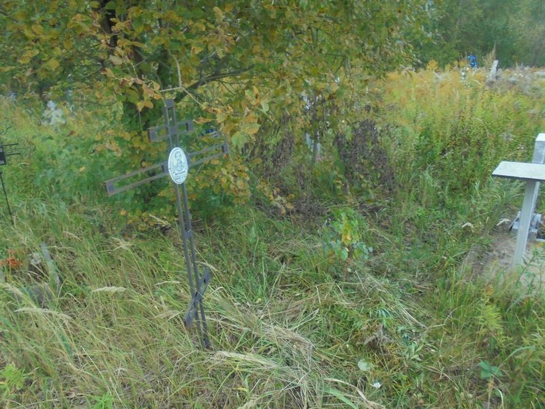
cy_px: 204
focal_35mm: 26
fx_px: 409
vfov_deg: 53.1
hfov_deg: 67.3
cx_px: 272
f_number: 3.5
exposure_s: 1/250
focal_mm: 4.6
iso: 250
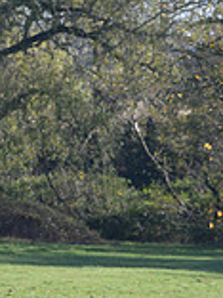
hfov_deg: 3.7
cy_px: 210
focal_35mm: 393
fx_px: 3376
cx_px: -263
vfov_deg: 5.0
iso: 1000
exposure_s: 1/1250
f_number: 5.6
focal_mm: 110
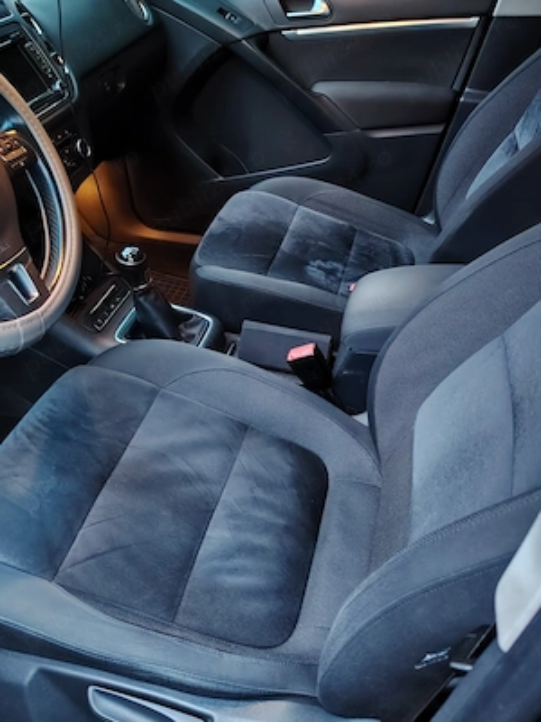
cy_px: 361
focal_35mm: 32
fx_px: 667
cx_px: 270
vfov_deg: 56.8
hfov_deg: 44.2
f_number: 1.75
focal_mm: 5.25
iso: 7232
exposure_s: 1/16.7
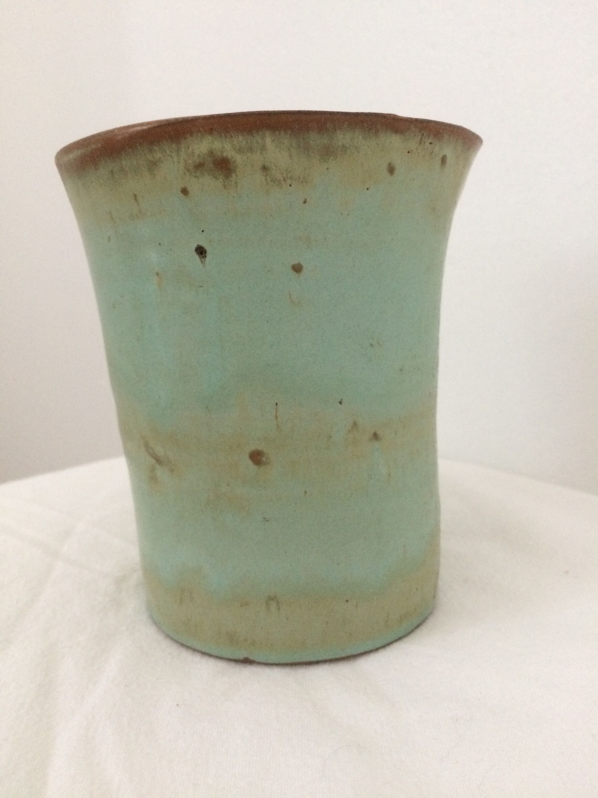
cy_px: 399
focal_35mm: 29
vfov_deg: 61.7
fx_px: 668
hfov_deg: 48.2
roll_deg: +2.8
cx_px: 299
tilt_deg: -12.8
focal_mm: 4.15
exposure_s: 1/20
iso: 320
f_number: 2.2
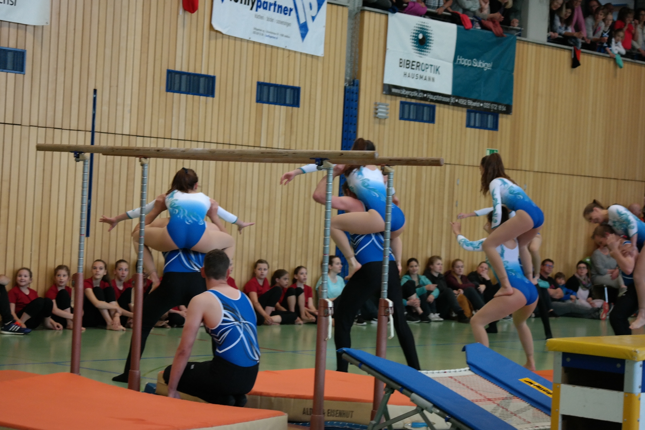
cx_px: 322
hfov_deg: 22.6
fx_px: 1612
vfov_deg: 15.2
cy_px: 215
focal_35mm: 90
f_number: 4
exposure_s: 1/100
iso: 800
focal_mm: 59
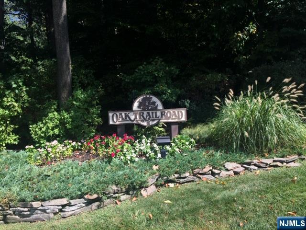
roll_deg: +2.3
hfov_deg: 61.7
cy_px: 115
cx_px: 153
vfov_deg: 48.2
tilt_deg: -3.0
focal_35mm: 29
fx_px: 256
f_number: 2.2
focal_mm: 4.15
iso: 32
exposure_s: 1/892
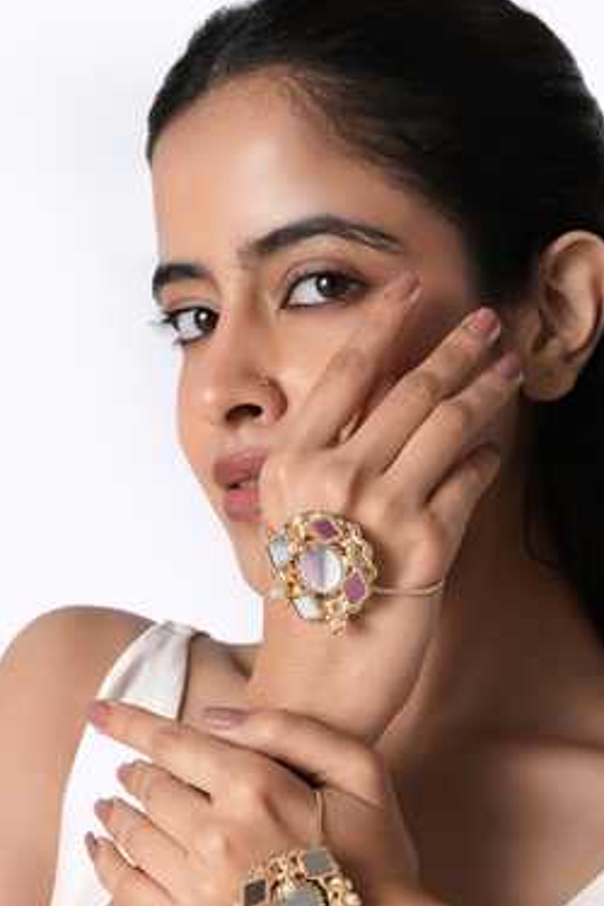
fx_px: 1233
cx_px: 382
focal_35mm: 49
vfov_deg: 40.2
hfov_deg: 27.4
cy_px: 538
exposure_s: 1/125
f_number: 9.5
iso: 125
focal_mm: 35
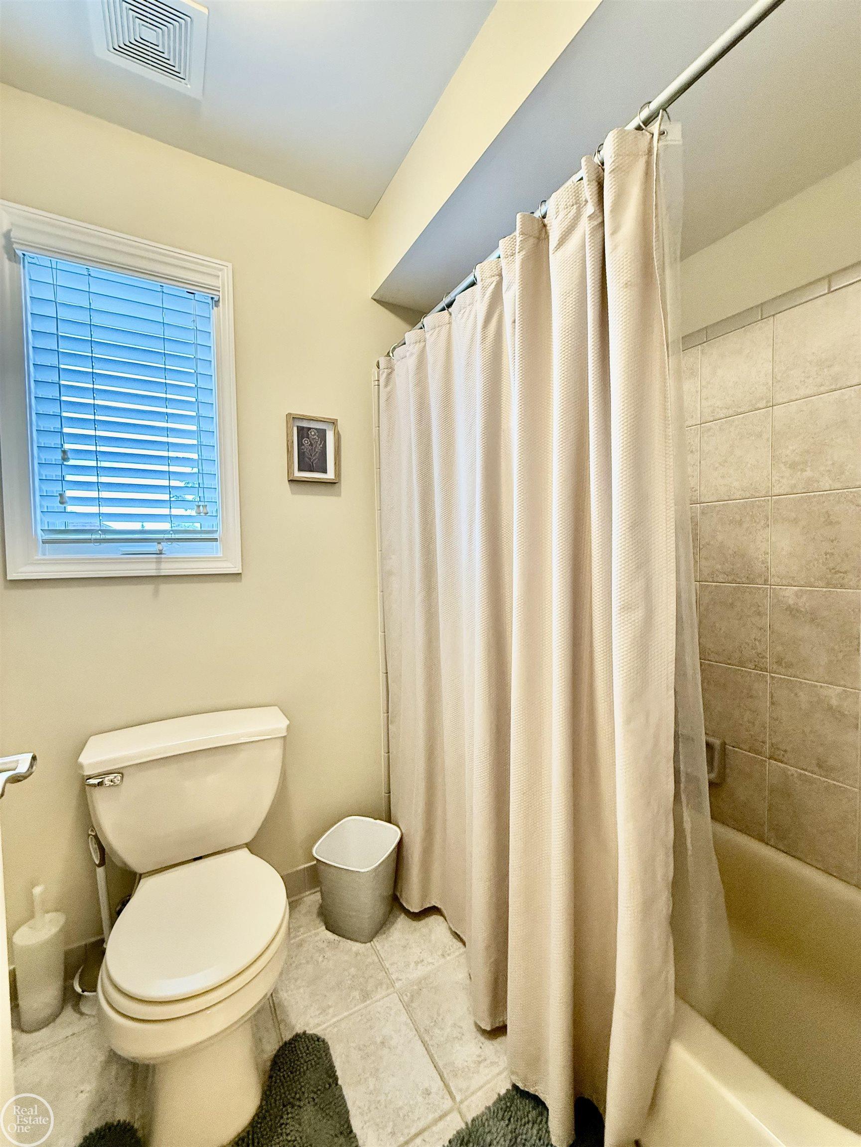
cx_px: 430
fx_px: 464
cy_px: 574
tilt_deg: -2.0
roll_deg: +1.1
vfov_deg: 102.1
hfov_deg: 85.7
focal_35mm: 14
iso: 320
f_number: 2.2
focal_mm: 2.22
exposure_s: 1/60
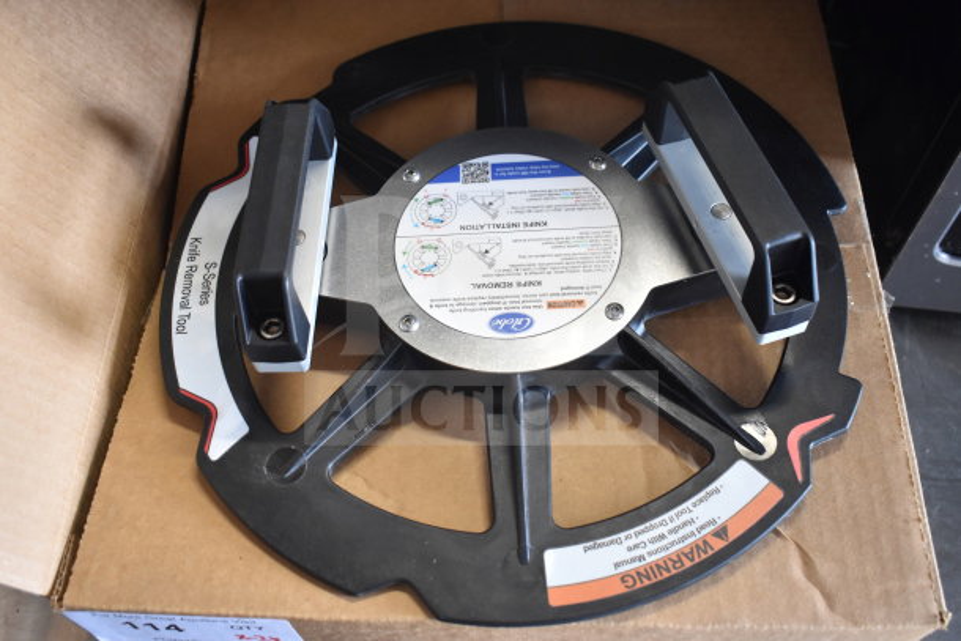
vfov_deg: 36.9
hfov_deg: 53.1
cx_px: 480
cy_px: 320
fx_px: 961
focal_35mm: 36
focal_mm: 24
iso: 1250
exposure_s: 1/40
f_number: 4
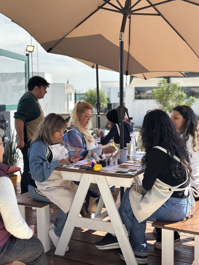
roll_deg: +1.8
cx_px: 100
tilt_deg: -6.8
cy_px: 132
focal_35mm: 48
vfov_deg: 39.7
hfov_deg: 30.3
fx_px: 368
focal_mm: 6.86
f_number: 1.78
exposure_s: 1/3367
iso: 80
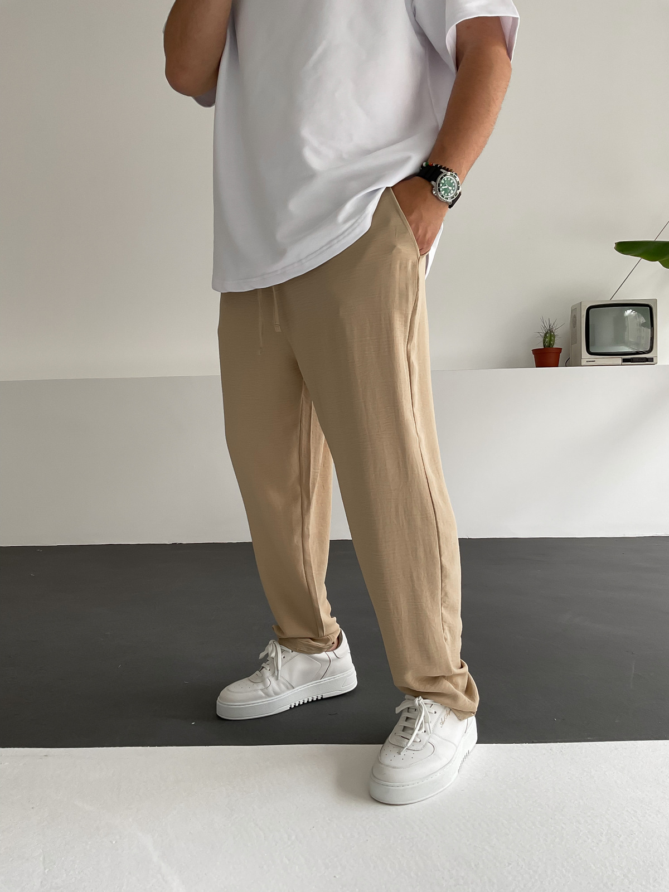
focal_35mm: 29
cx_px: 334
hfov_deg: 48.2
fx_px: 747
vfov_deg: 61.7
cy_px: 446
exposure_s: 1/120
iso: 32
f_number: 1.8
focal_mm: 3
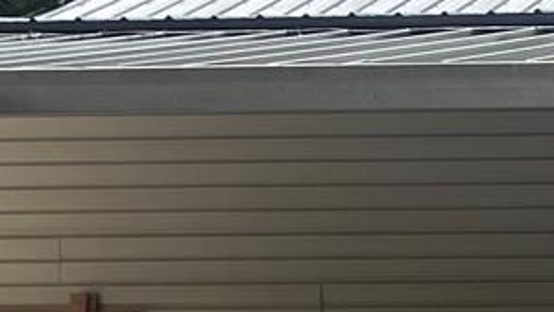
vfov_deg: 8.0
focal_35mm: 151
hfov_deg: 12.4
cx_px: 1130
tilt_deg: -0.6
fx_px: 2219
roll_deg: +0.8
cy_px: 210
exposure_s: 1/4274
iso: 50
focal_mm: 5.7
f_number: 1.5
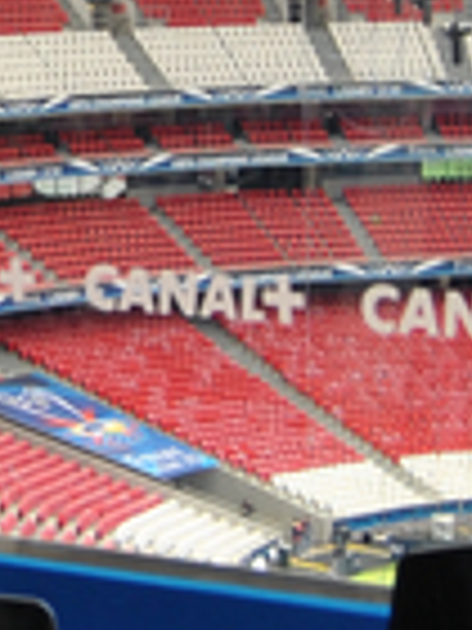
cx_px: -216
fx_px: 3472
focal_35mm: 191
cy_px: 22
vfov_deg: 10.3
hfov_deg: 7.6
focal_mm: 20
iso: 100
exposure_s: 1/200
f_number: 4
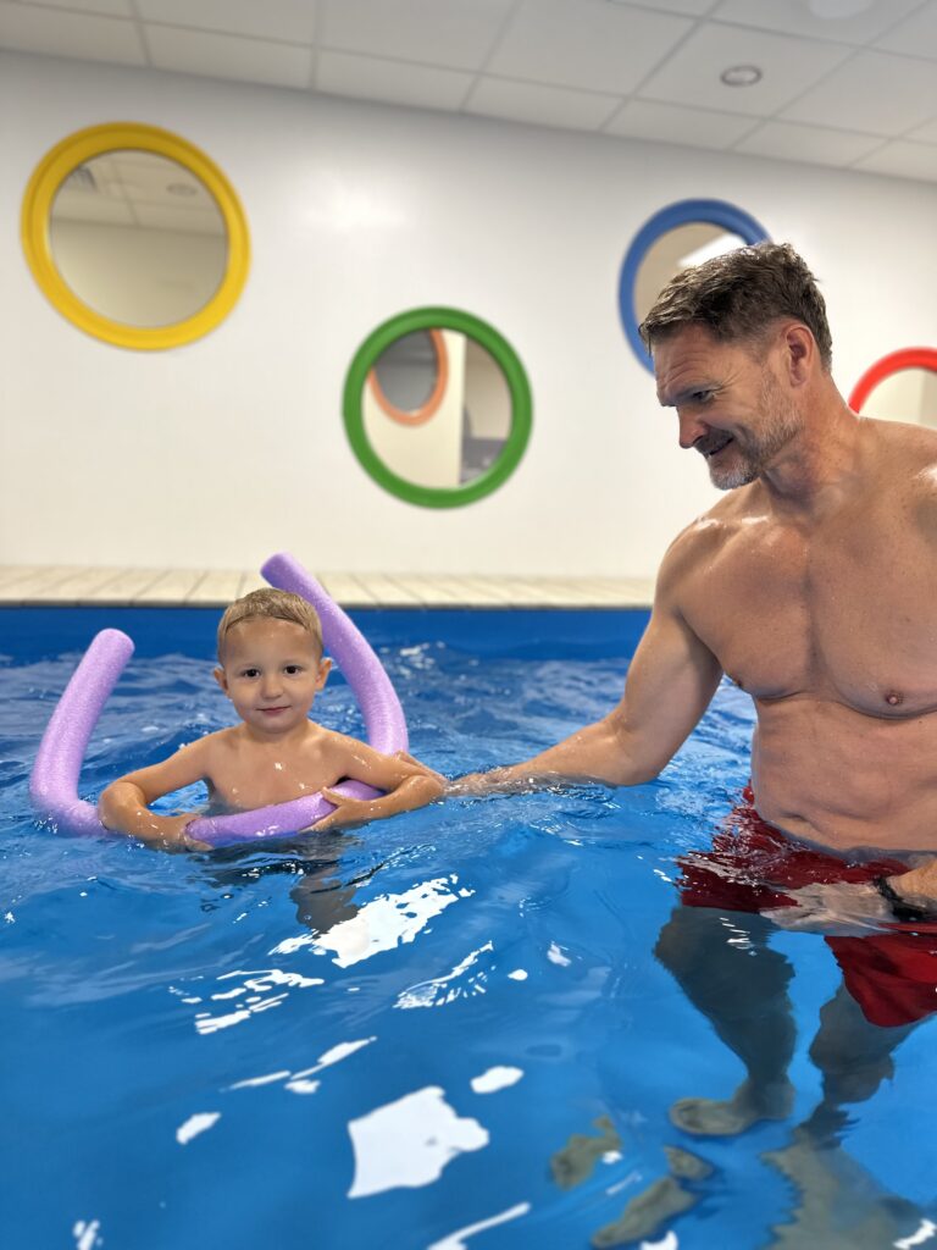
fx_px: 866
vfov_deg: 71.6
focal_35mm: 24
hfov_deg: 56.8
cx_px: 468
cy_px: 625
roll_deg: -2.8
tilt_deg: -7.3
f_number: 1.78
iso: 125
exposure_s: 1/100
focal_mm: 6.86
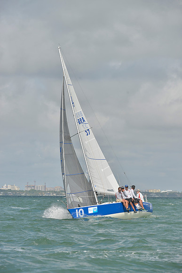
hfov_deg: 6.9
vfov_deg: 10.3
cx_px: 91
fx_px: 1516
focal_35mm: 200
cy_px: 136
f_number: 8
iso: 280
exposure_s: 1/1250
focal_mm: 200
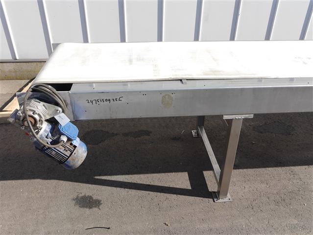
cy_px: 118
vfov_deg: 44.2
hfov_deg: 56.8
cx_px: 156
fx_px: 290
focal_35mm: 32
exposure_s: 1/320
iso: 160
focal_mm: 16
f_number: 7.1
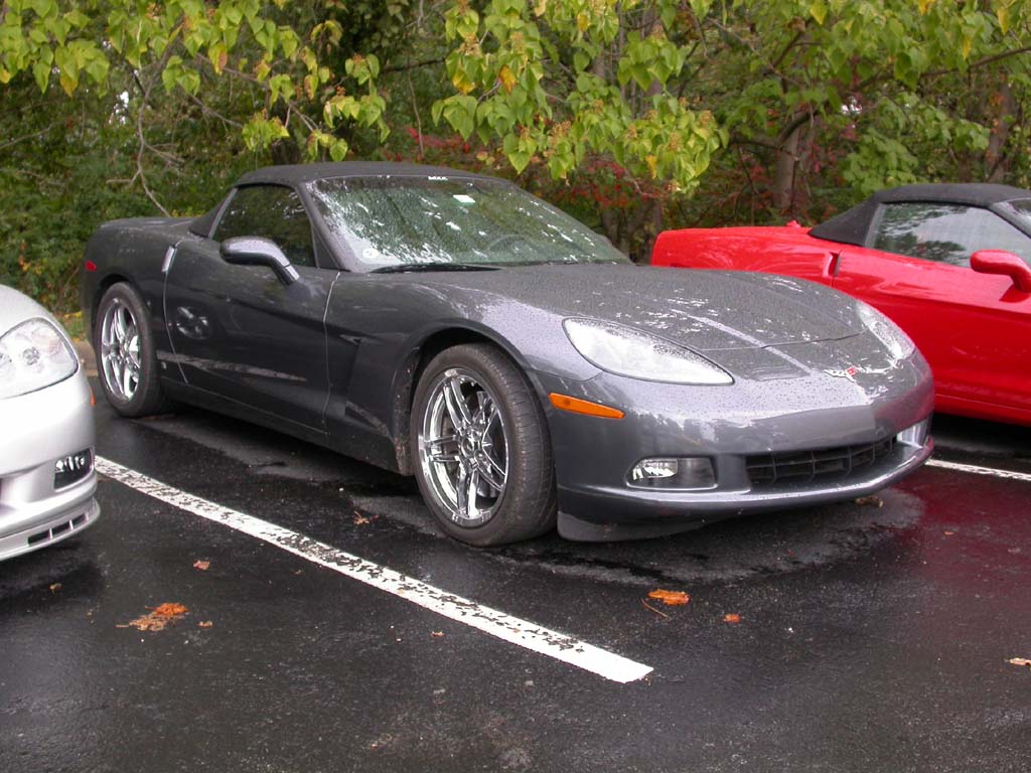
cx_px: 516
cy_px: 386
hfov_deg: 49.0
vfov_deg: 37.7
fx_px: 1132
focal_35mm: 38
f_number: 3
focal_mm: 7.85
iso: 100
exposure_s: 1/57.9
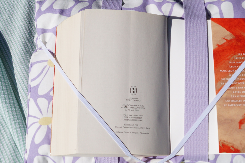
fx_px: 401
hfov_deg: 34.0
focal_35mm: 59
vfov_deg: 23.0
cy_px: 80
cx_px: 122
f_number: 10
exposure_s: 1/400
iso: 100
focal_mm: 18
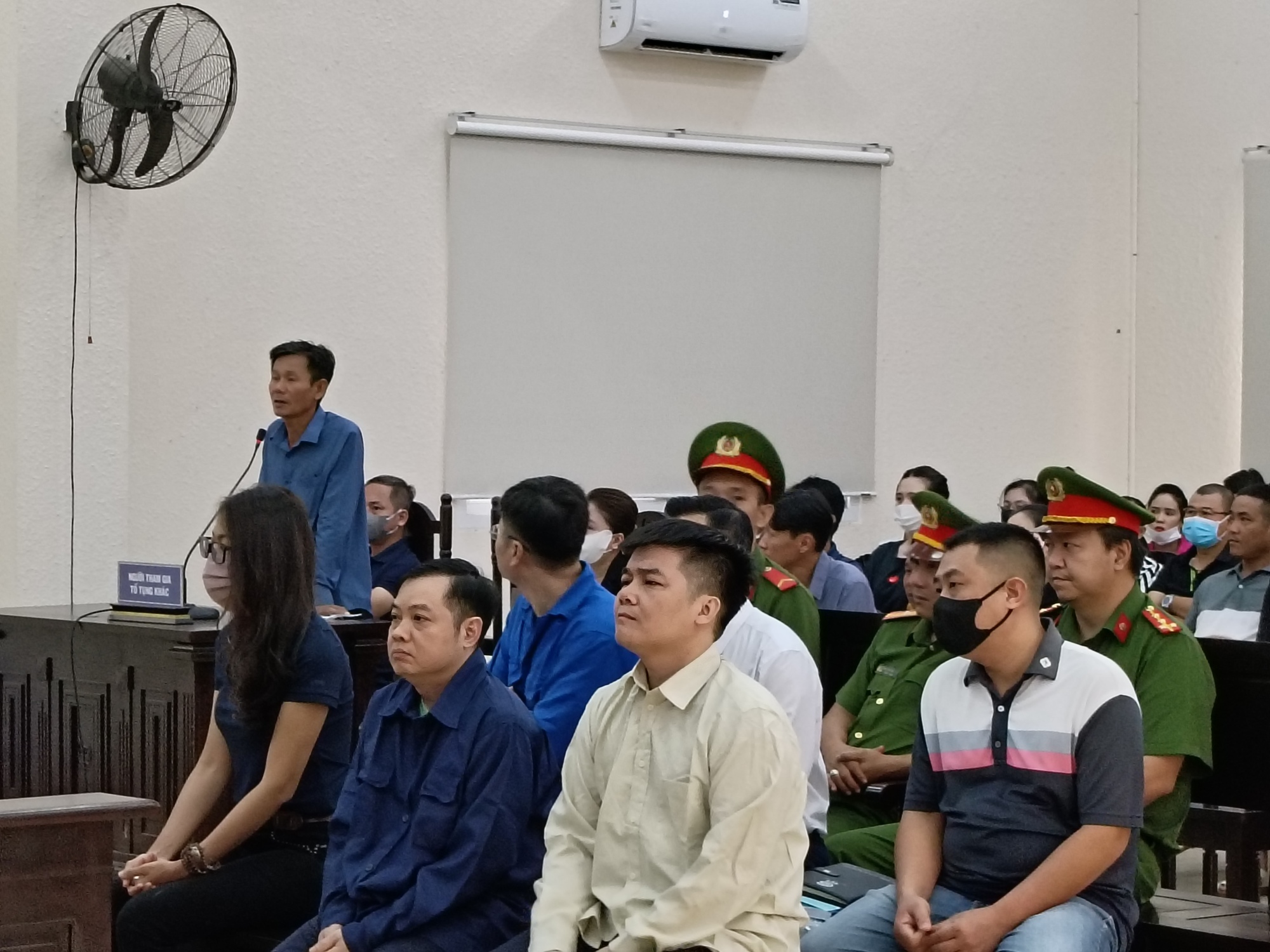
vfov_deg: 15.2
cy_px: 476
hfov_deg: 20.2
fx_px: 3559
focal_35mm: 97
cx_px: 635
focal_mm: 4.7
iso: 500
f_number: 1.7
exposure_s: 1/50
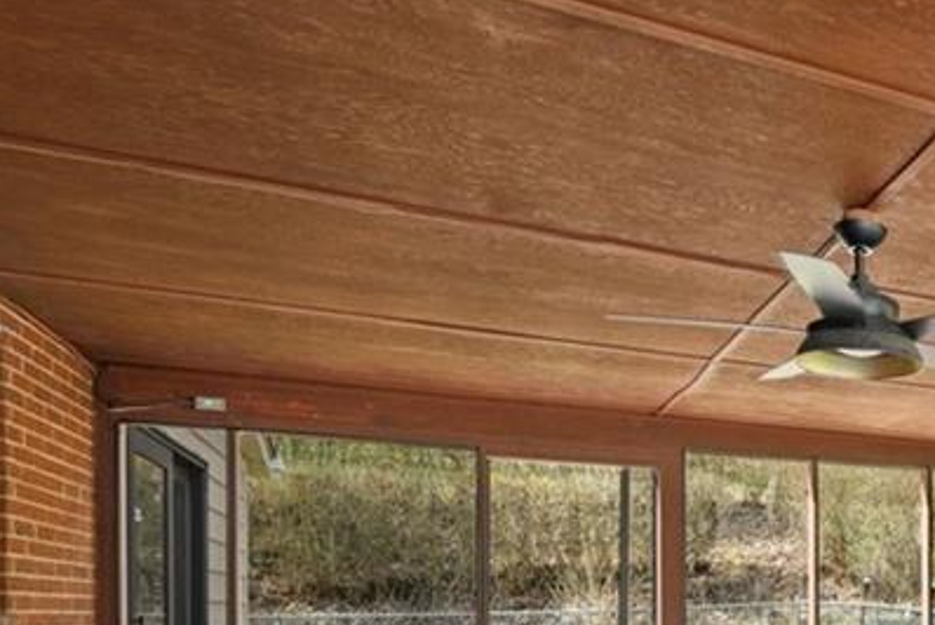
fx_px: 936
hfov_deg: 41.9
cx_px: 1031
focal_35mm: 36
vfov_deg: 33.7
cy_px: 629
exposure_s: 1/13
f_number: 8
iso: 400
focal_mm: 14
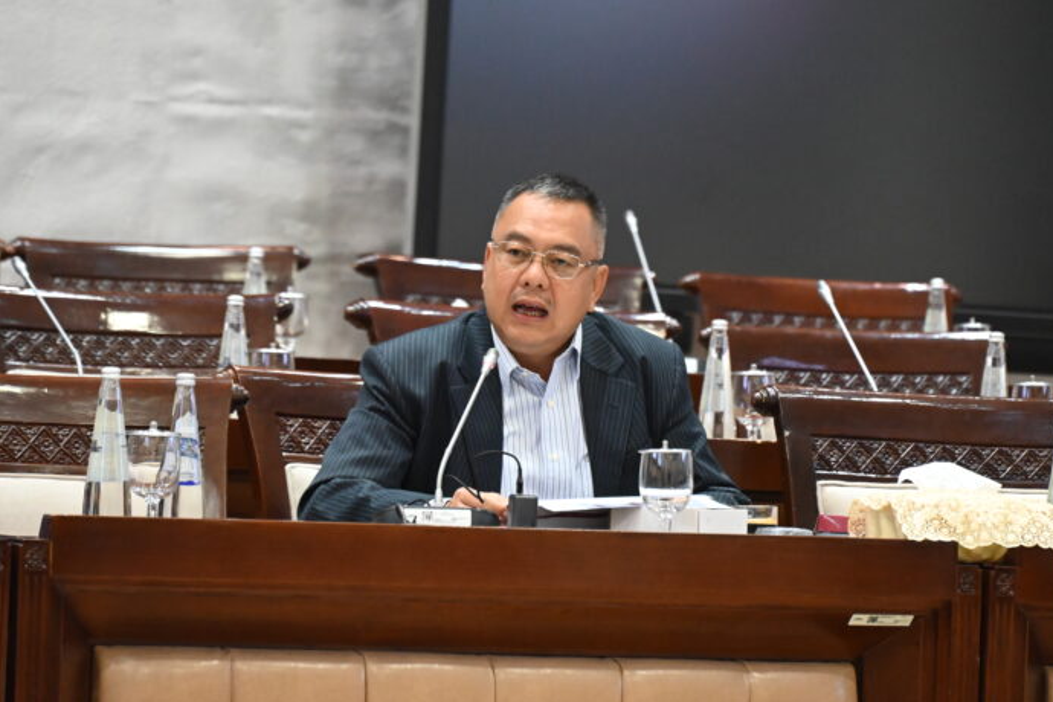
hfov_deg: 8.9
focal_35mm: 232
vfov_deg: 5.9
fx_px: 6785
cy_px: 308
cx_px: 536
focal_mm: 200
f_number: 6.3
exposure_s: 1/160
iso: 8000
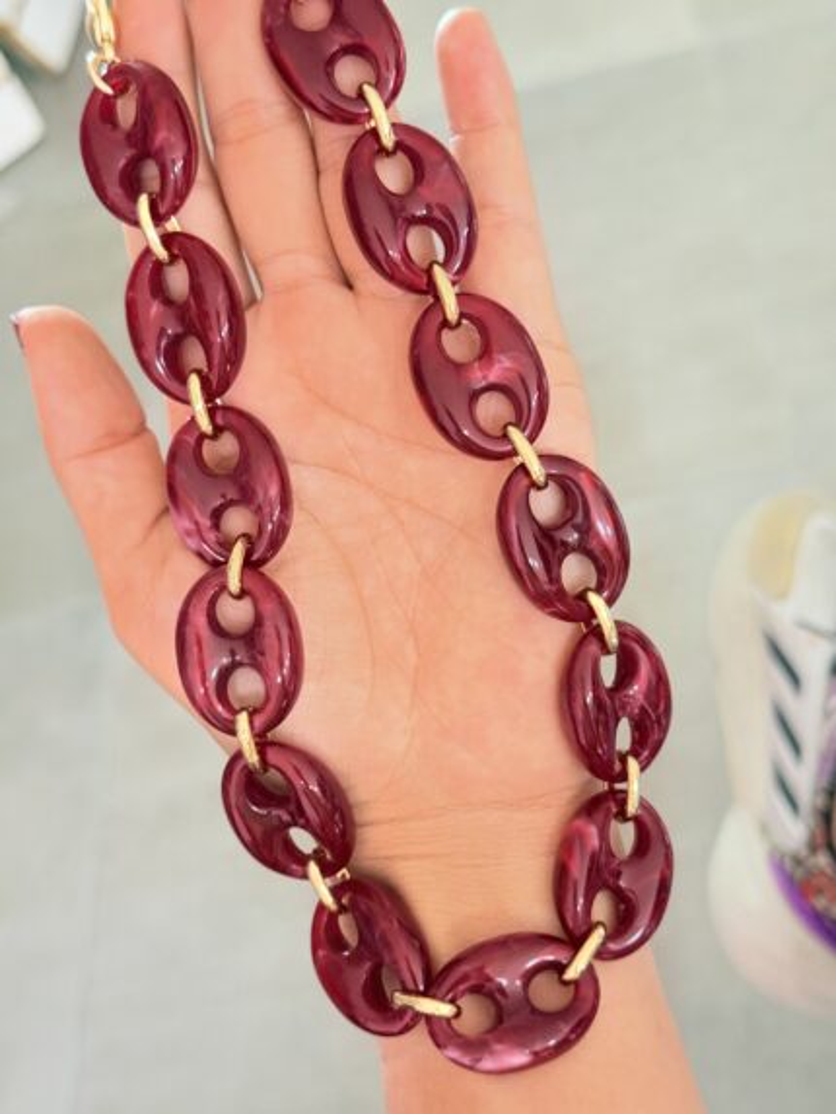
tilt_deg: -49.3
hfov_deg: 30.3
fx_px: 1545
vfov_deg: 39.6
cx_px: 418
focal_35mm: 48
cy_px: 557
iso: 200
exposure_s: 1/40
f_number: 1.78
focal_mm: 6.76
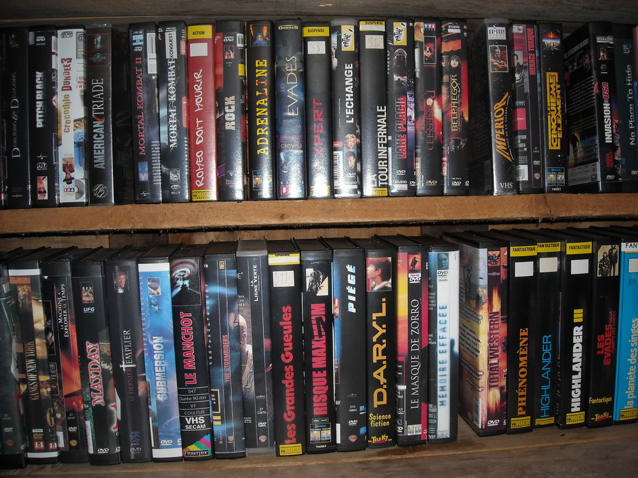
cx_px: 319
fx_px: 645
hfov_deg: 52.6
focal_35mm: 35
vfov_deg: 40.7
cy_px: 239
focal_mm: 5.7
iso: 64
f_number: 2.8
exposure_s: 1/60
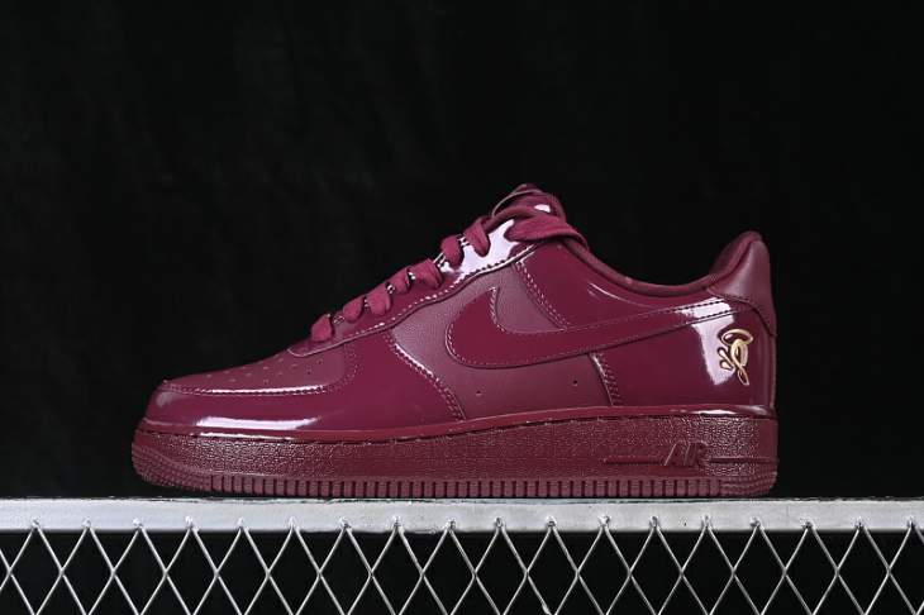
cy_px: 308
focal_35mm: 75
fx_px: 1924
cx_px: 462
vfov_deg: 18.2
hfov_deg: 27.0
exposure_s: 1/60
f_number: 6.3
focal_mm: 50
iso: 160
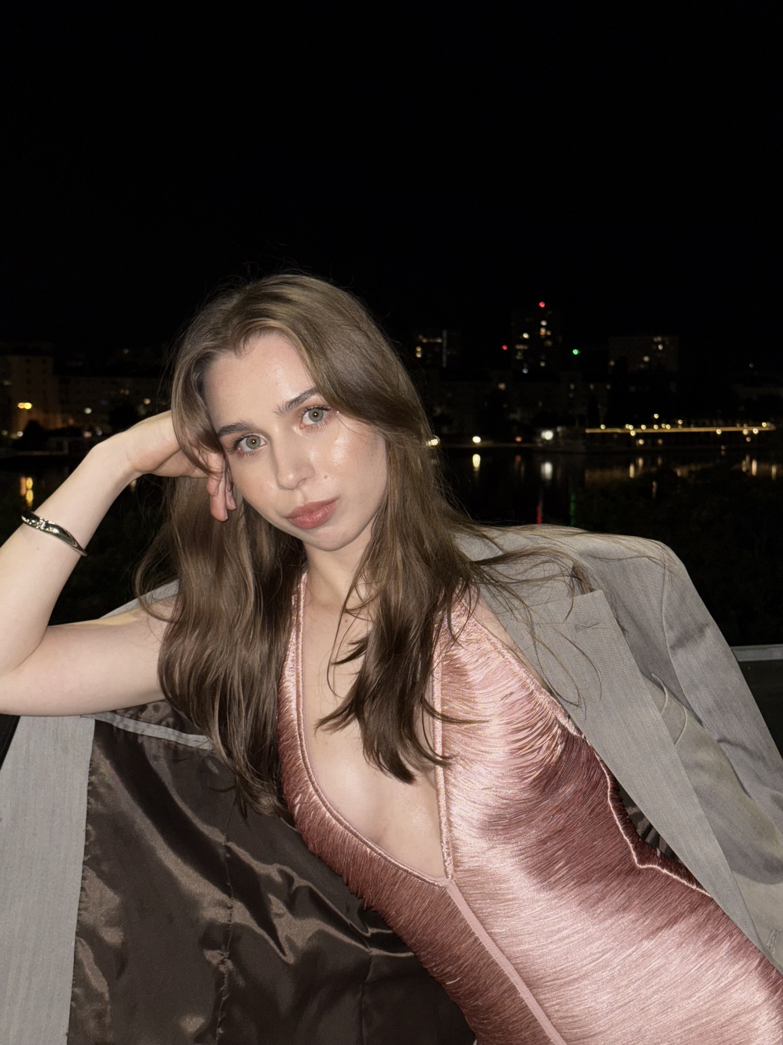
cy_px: 522
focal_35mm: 48
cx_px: 392
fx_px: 1448
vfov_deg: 39.7
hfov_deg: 30.3
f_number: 1.78
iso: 50
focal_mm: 6.76
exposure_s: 1/5
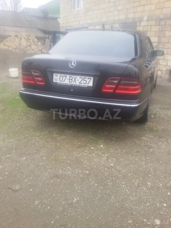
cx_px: 86
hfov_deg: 45.4
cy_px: 114
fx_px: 204
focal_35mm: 31
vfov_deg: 58.4
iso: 50
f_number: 2.4
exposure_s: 1/100
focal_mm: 2.93
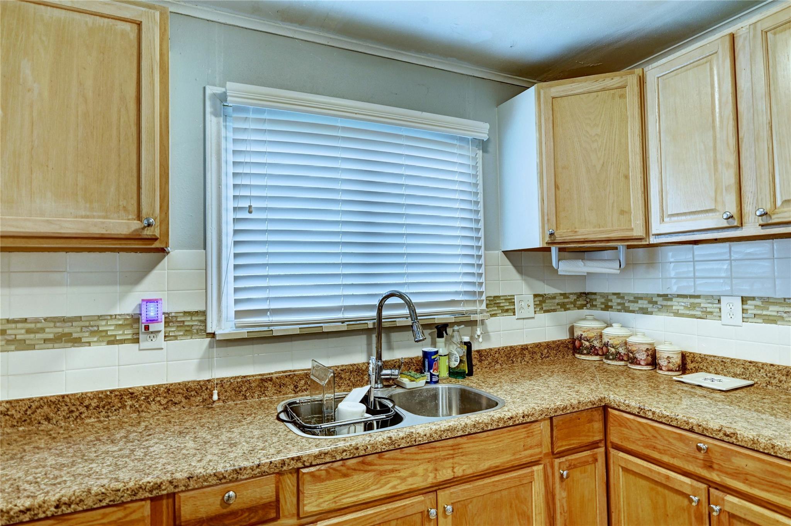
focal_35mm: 20
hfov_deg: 84.0
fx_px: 439
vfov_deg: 61.8
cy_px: 263
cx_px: 396
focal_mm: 20
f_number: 8
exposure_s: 1/10
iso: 400
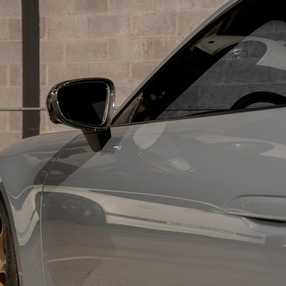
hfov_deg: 24.3
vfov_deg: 24.3
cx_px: 177
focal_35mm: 71
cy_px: 144
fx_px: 664
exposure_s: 1/50
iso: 400
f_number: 5.6
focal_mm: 55
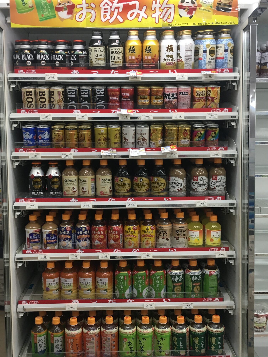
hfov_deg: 38.7
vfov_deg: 50.1
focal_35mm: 37
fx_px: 382
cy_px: 193
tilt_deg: -11.7
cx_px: 128
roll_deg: +1.3
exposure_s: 1/30
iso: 32
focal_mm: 4.15
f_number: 2.2
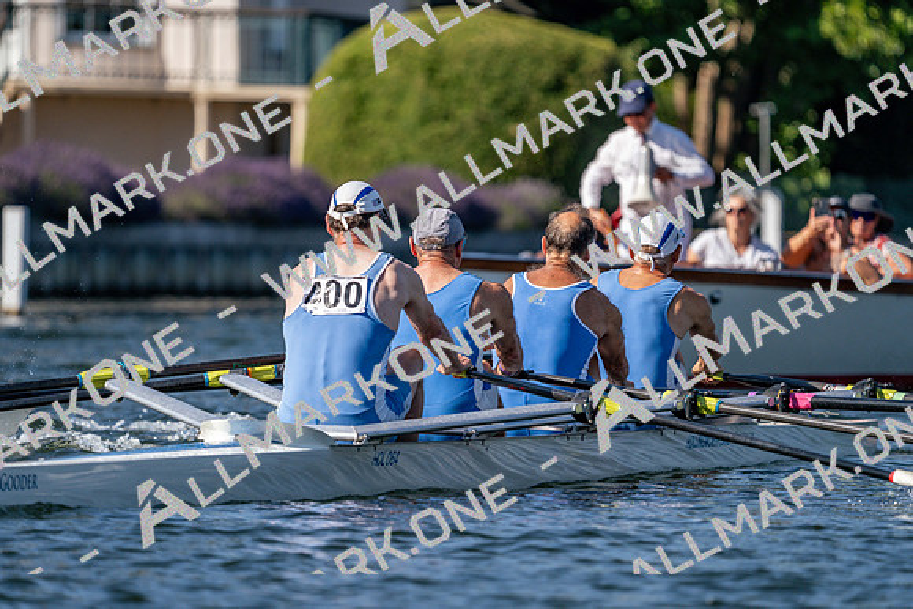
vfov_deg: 3.4
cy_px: 304
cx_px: 456
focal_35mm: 407
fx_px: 10324
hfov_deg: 5.1
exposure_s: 1/1600
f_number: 6.3
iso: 250
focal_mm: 407
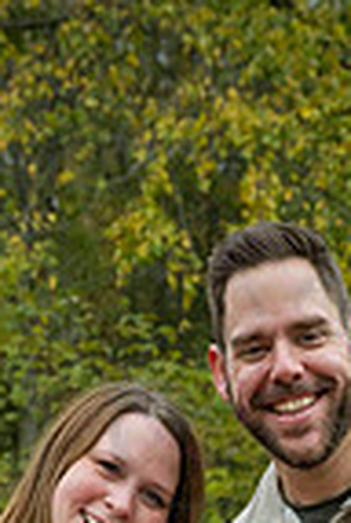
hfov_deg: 10.2
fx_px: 1965
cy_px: 750
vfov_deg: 14.3
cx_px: 208
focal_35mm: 135
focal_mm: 43
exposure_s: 1/500
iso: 400
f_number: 5.6
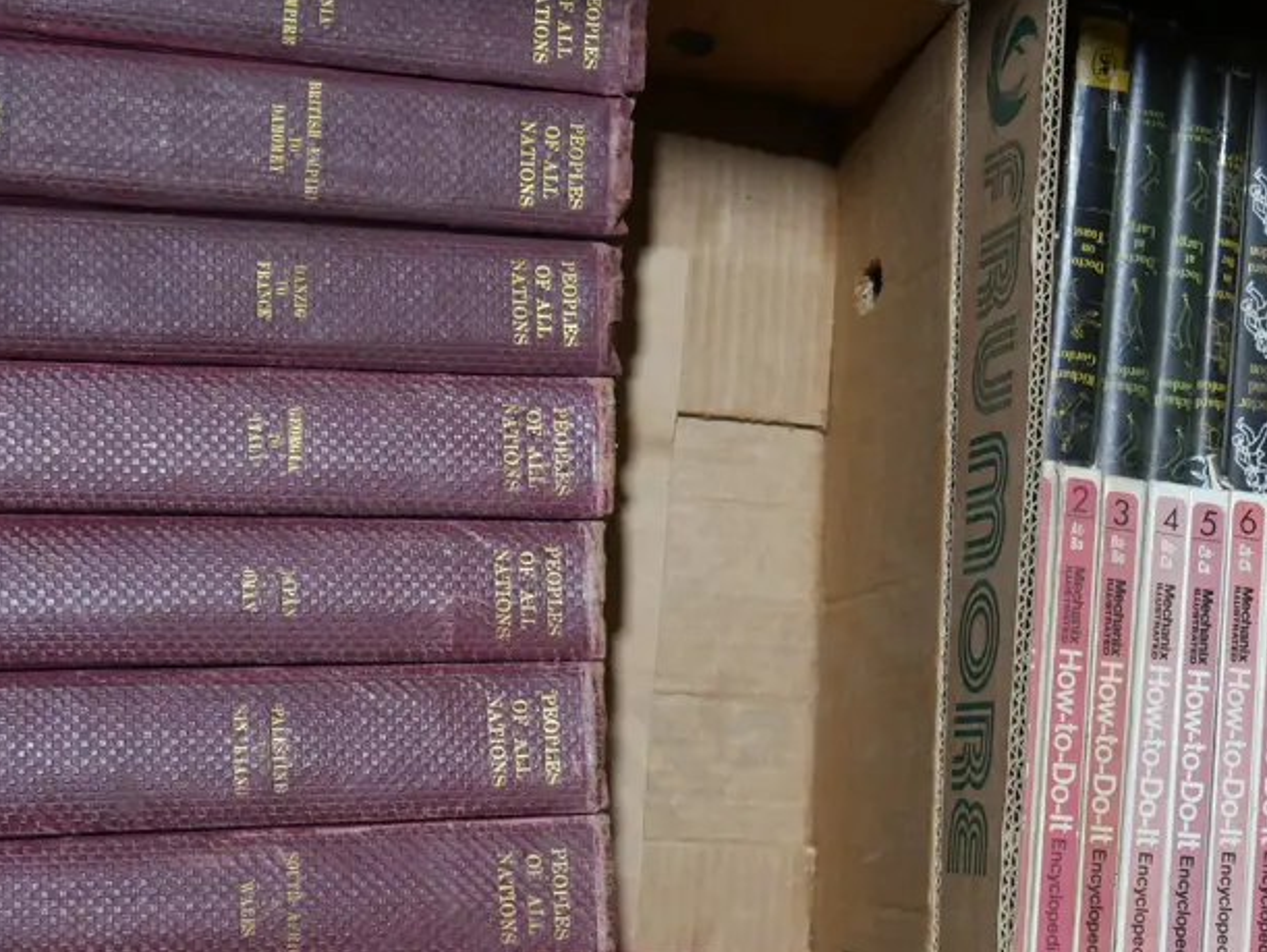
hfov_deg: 28.6
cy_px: 591
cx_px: 919
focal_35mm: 67
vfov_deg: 21.9
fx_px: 2454
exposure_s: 1/60
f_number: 4.5
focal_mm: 20
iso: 400
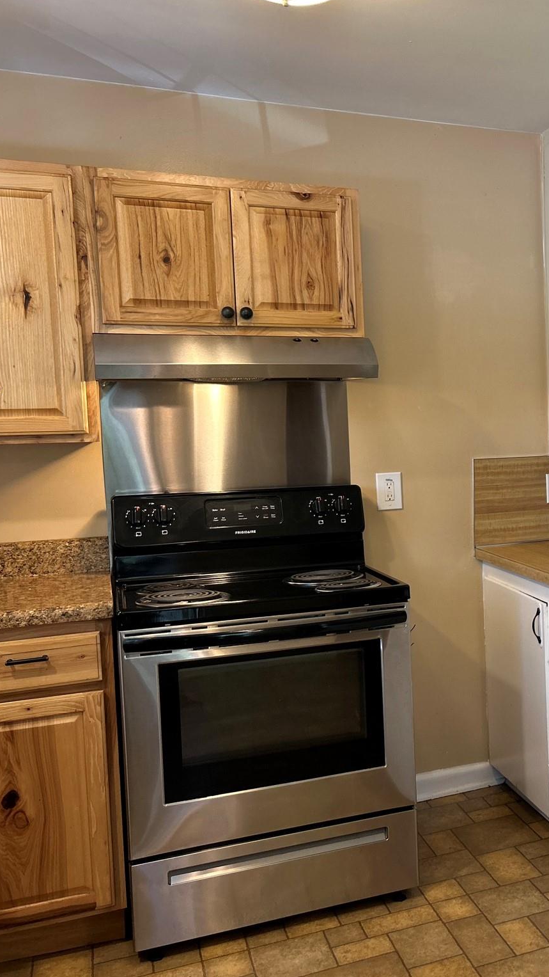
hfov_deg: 28.3
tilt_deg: -4.7
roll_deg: +1.4
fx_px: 983
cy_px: 488
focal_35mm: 38
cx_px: 607
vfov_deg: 52.8
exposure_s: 1/60
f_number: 1.5
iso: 80
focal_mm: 5.7
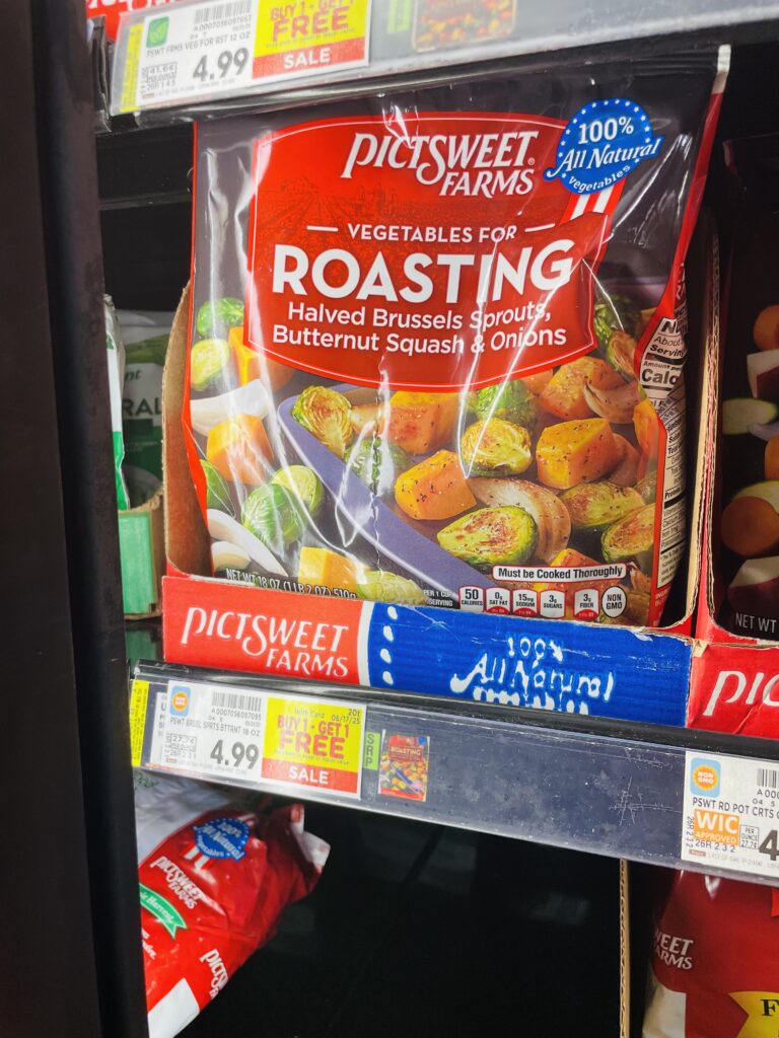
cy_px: 519
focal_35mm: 26
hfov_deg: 53.1
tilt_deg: -9.1
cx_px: 390
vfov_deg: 67.3
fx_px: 780
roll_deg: +1.3
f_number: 1.6
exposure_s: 1/120
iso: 64
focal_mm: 4.2
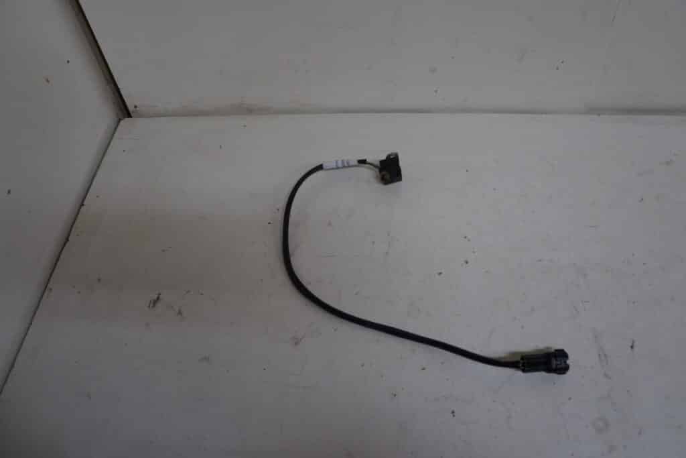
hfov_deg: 64.5
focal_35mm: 28
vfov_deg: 45.7
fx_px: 543
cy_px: 229
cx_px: 343
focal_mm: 19
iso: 800
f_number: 5
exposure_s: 1/60
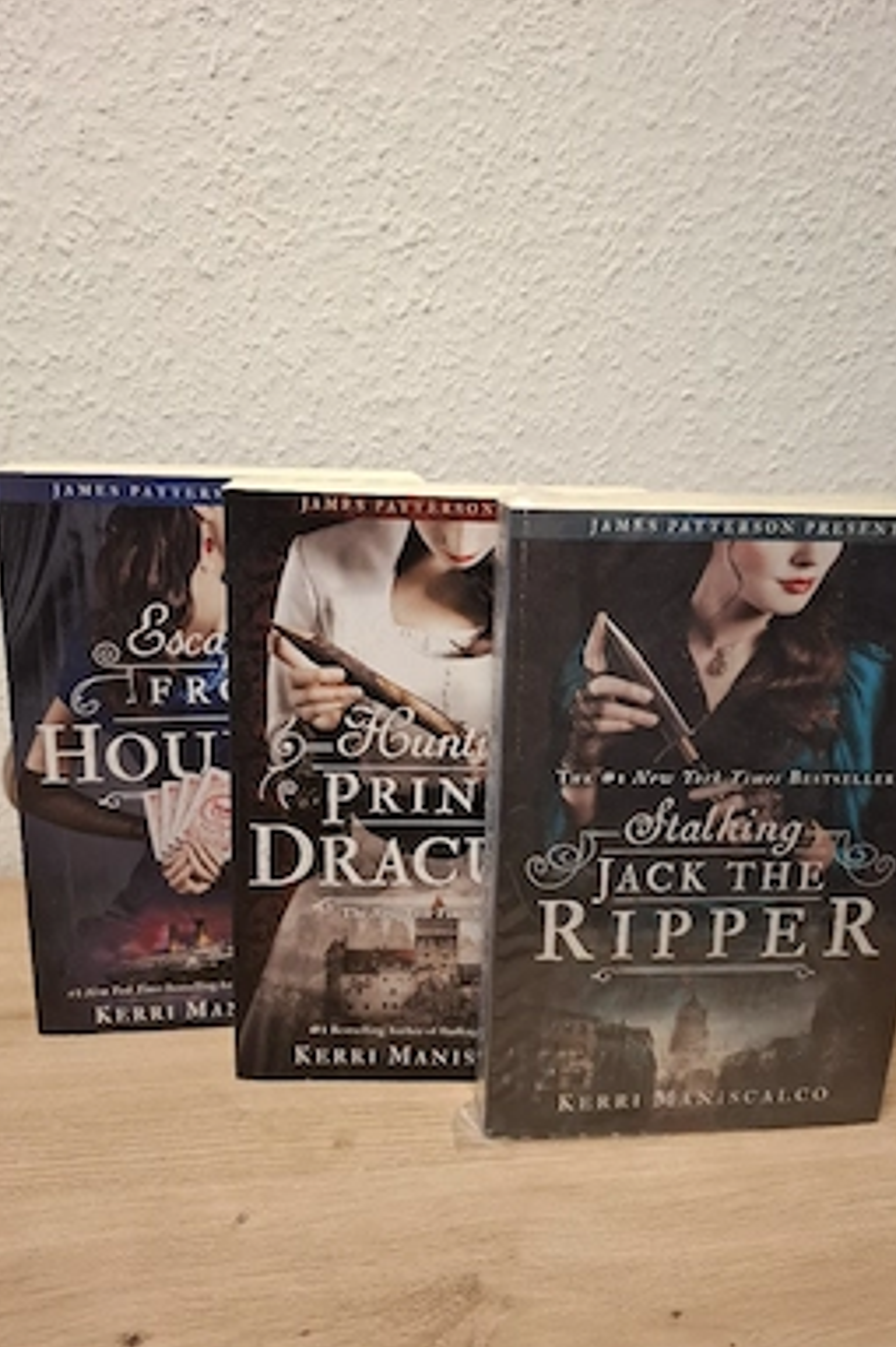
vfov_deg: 71.5
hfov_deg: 51.2
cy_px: 668
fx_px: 934
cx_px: 457
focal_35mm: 25
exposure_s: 1/50
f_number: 1.8
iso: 250
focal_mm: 5.54
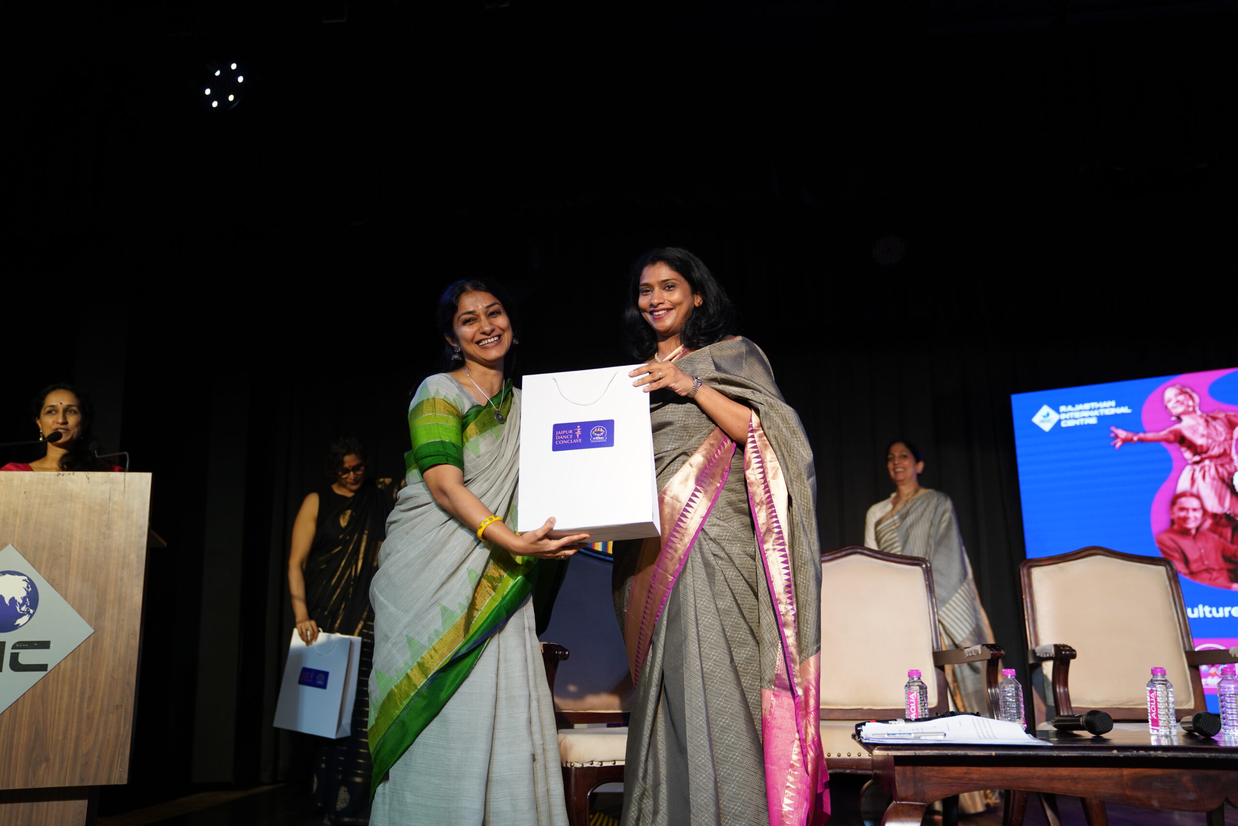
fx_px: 1169
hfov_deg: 55.8
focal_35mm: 34
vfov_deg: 38.9
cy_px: 413
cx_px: 619
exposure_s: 1/200
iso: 800
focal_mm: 34
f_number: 2.8
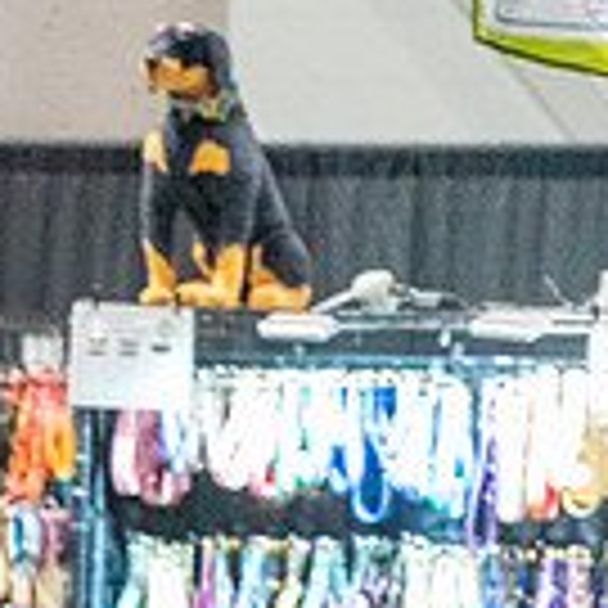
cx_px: -671
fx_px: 14466
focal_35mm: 728
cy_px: 826
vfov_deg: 2.4
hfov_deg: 2.4
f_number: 2.8
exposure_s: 1/320
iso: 12800
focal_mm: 200
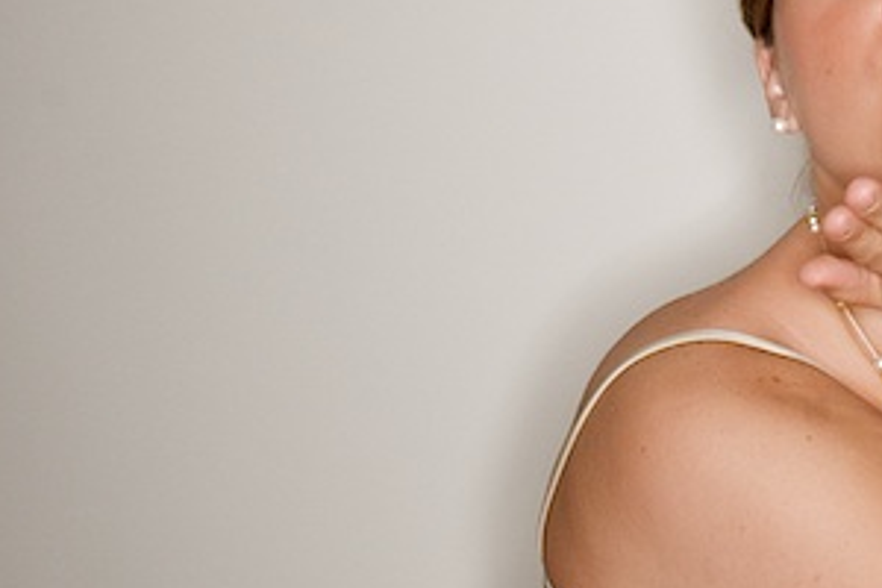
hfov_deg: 13.9
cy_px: 116
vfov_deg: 9.8
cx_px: 1294
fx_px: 3417
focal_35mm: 140
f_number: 16
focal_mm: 31
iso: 200
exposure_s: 1/160
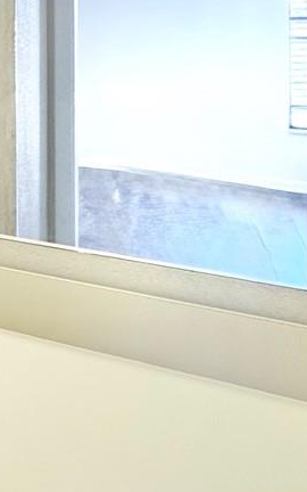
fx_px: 736
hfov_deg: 14.7
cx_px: -434
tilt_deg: -2.1
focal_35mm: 55
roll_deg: +1.4
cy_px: 34
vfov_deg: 34.5
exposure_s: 1/120
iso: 200
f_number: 2.2
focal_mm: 2.22
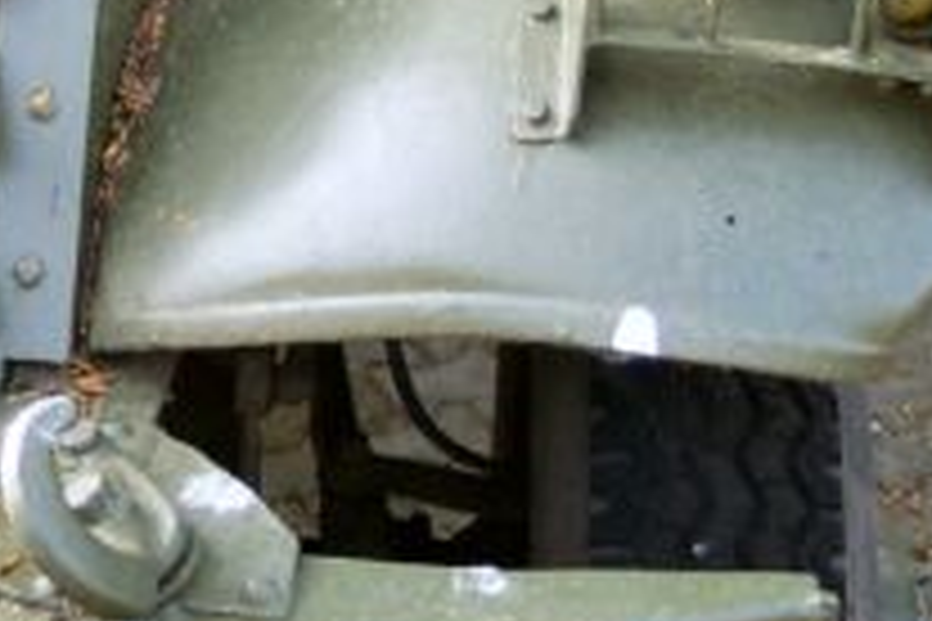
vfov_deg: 14.7
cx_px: 311
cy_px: 70
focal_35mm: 92
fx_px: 2382
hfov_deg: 22.1
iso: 120
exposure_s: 1/180
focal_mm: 8
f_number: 2.8
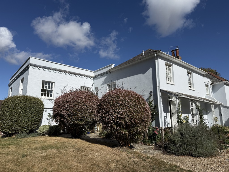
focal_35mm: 24
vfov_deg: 56.8
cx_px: 114
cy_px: 86
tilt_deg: +11.6
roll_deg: +0.3
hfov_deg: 71.6
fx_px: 159
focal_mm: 6.76
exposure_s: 1/9091
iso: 80
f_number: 1.78
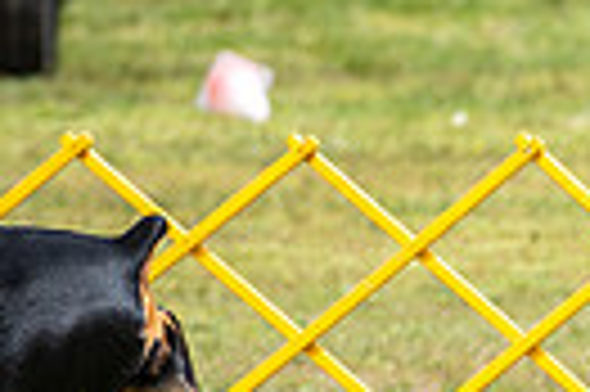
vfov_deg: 1.3
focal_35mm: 1029
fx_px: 16843
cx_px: -567
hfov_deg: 2.0
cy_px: 10
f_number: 4.5
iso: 100
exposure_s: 1/640
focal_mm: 159
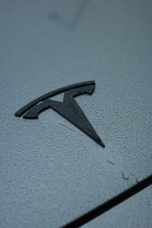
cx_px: 76
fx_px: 317
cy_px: 114
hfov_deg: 27.0
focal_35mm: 50
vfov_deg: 39.6
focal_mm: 26
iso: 100
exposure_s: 1/250
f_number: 2.8
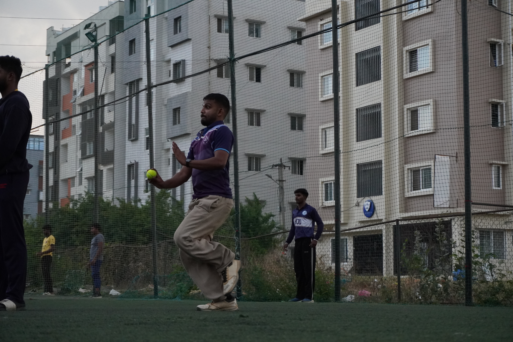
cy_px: 171
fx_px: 1069
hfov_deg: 27.0
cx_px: 256
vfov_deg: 18.2
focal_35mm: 75
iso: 2500
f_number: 5.6
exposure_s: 1/1000
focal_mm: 50
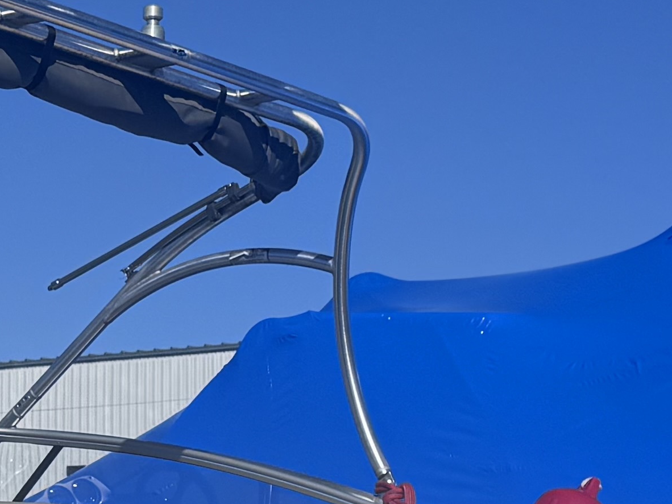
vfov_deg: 12.7
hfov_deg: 16.9
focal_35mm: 116
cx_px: 184
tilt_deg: +4.2
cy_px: 464
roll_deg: +1.8
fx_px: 2251
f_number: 1.78
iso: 80
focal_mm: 6.76
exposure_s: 1/10417
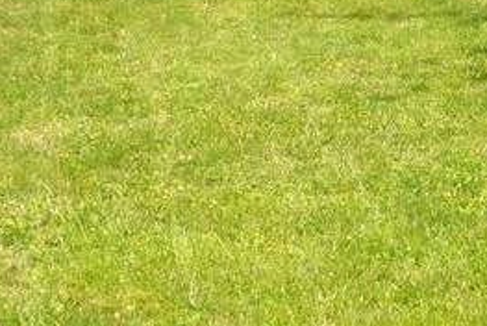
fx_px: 1896
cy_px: -255
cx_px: 441
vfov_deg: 9.4
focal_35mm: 140
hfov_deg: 14.5
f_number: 8
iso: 200
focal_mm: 24
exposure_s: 1/250
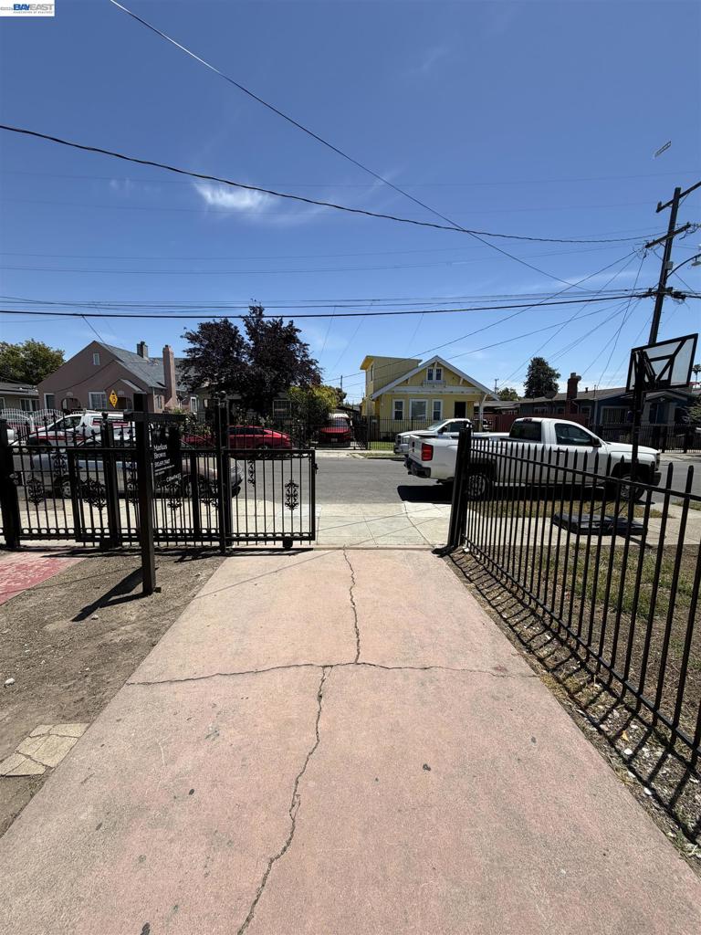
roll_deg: -0.4
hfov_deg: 85.7
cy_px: 468
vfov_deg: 102.1
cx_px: 350
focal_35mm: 14
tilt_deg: -7.4
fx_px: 378
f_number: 2.2
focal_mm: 2.22
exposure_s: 1/1001
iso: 20
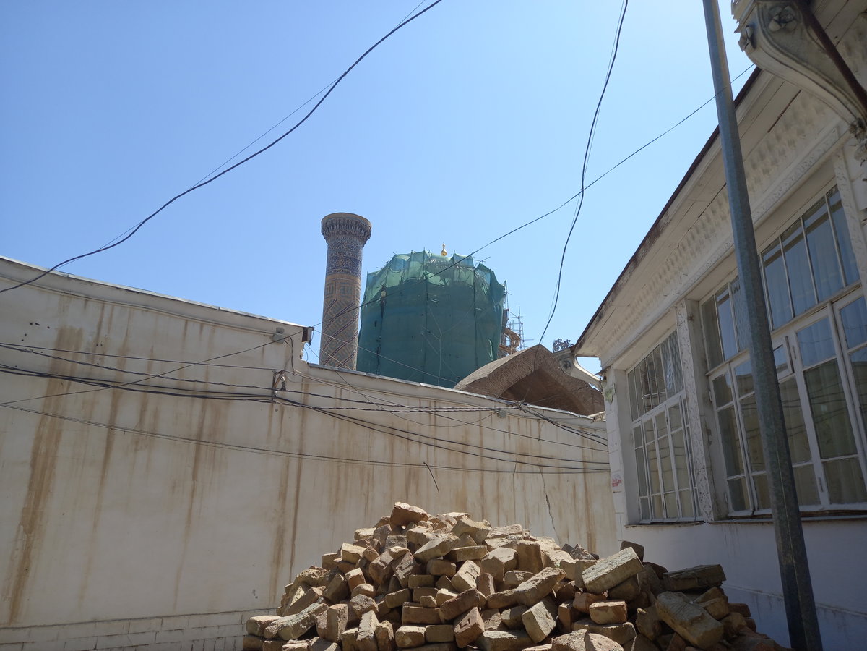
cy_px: 326
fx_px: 626
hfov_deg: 69.4
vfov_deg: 54.9
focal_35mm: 25
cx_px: 434
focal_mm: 4.6
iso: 25
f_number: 2
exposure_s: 1/714
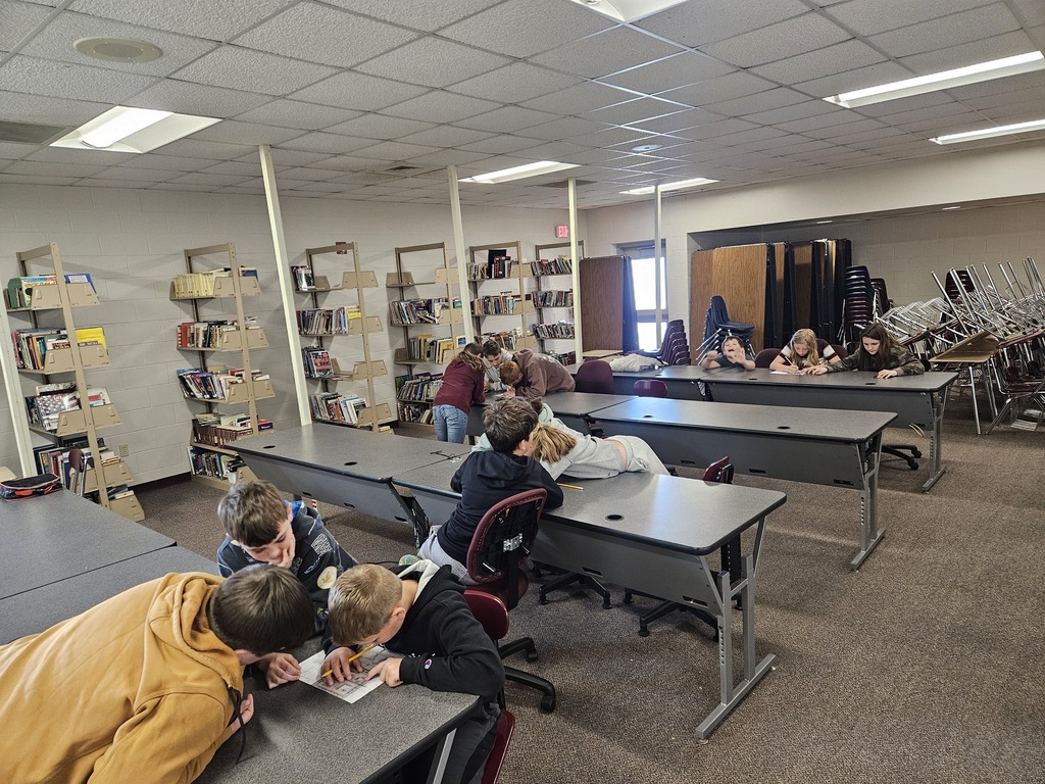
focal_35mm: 23
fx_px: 694
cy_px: 392
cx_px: 522
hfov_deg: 73.9
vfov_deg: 58.9
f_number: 1.8
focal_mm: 5.4
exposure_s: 1/60
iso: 500
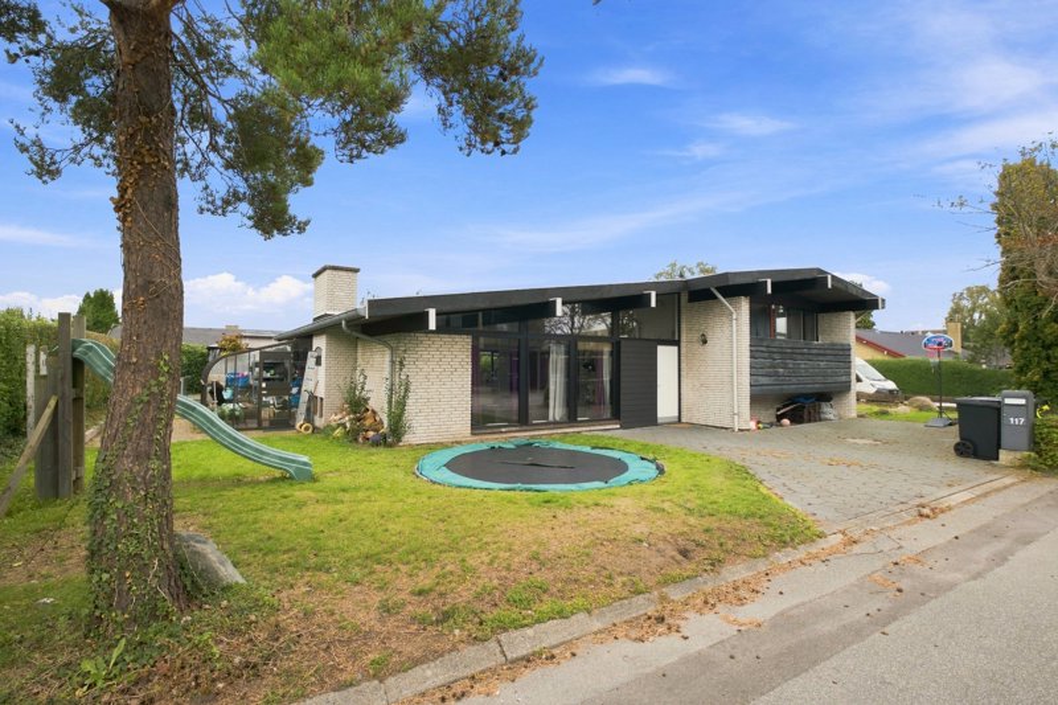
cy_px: 352
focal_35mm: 17
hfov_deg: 93.3
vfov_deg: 70.4
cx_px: 529
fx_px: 499
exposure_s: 1/50
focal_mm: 11.5
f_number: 8
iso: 200
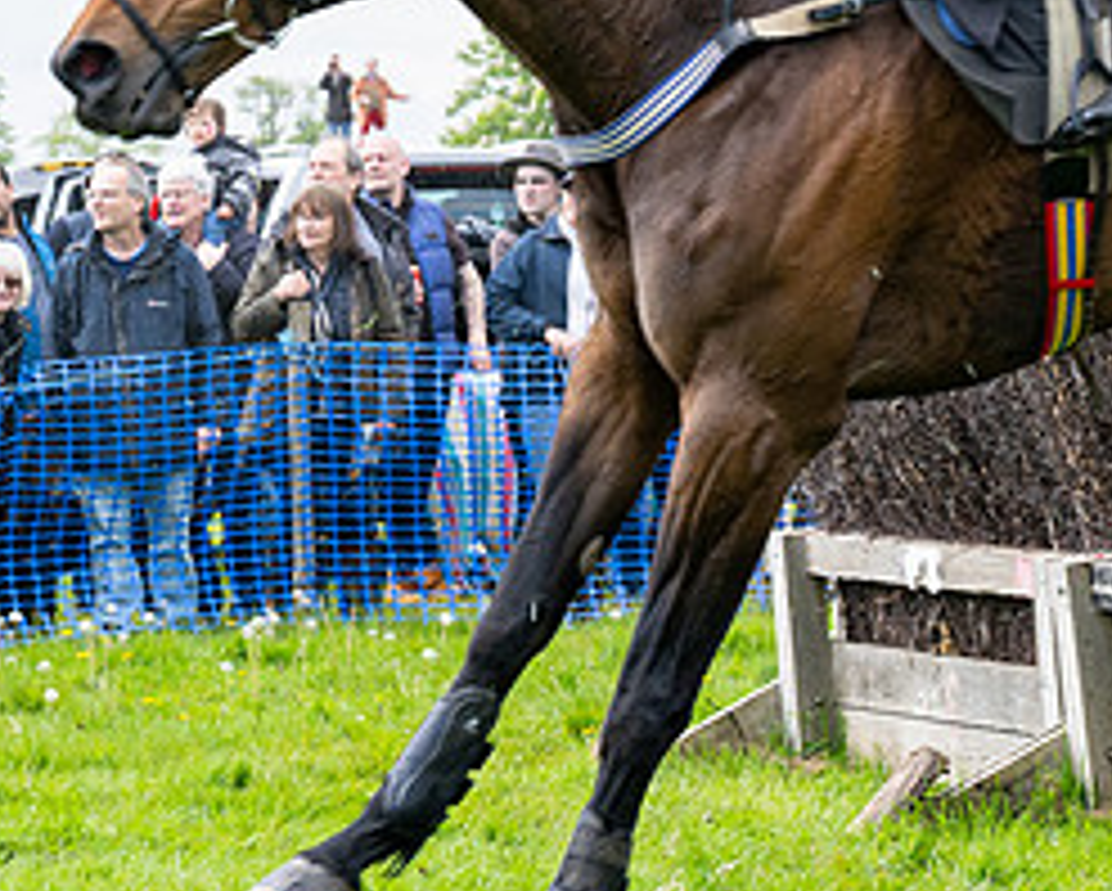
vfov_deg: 7.8
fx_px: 6554
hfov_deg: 9.7
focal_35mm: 199
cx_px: 892
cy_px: 157
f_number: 6.3
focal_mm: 70
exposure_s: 1/800
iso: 400
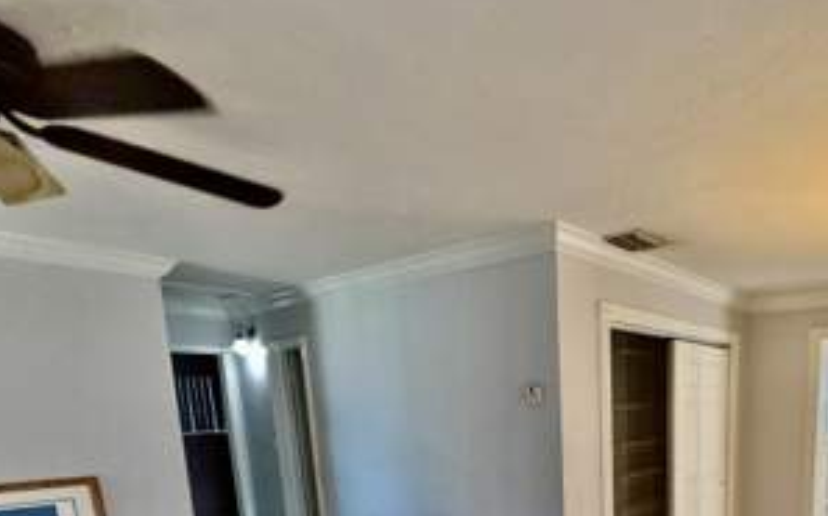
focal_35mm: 24
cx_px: 652
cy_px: 487
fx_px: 541
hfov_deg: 68.3
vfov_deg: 45.1
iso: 320
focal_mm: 2.22
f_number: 2.2
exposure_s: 1/120
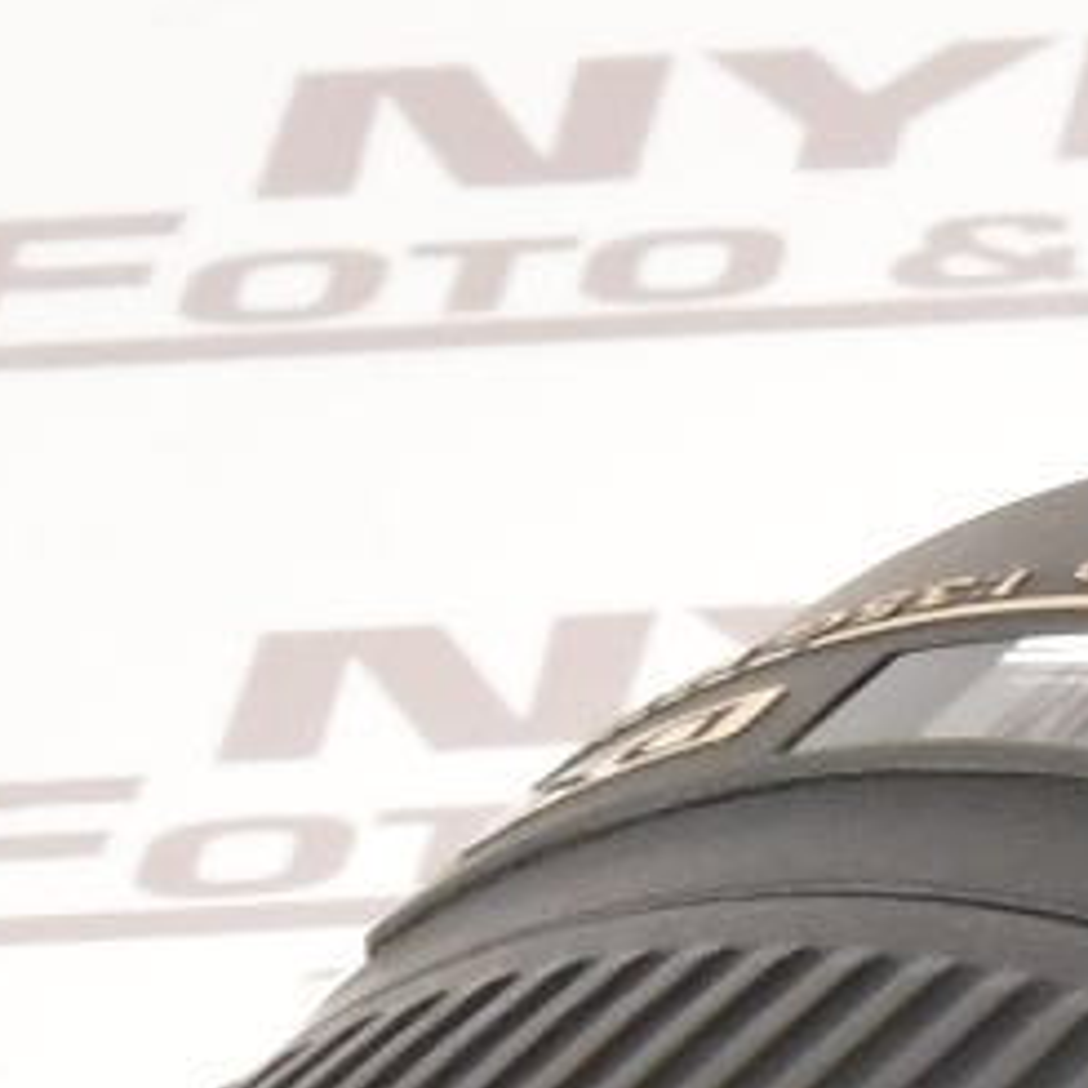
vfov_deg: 5.0
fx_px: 12339
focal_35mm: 347
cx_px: 1075
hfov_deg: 5.0
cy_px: 1767
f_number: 13
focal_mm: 52
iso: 1600
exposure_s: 1/160
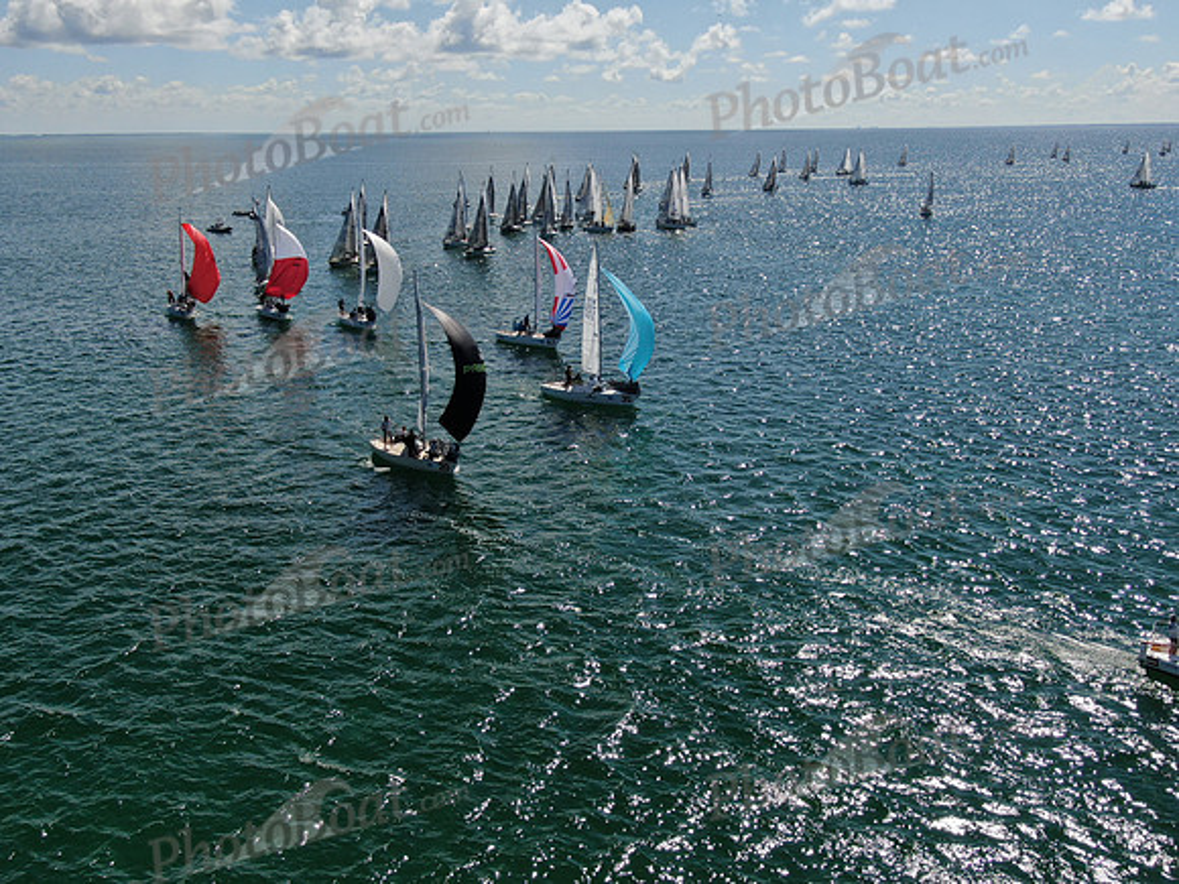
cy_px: 442
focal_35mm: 36
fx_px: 1226
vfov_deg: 39.7
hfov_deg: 51.4
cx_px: 590
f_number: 3.3
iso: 100
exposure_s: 1/2000
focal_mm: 6.08
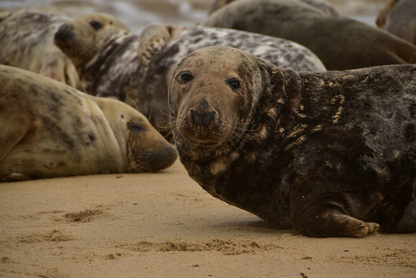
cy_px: 139
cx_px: 208
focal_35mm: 300
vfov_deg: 4.6
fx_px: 3466
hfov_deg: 6.9
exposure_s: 1/160
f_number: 6.3
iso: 100
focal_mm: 200
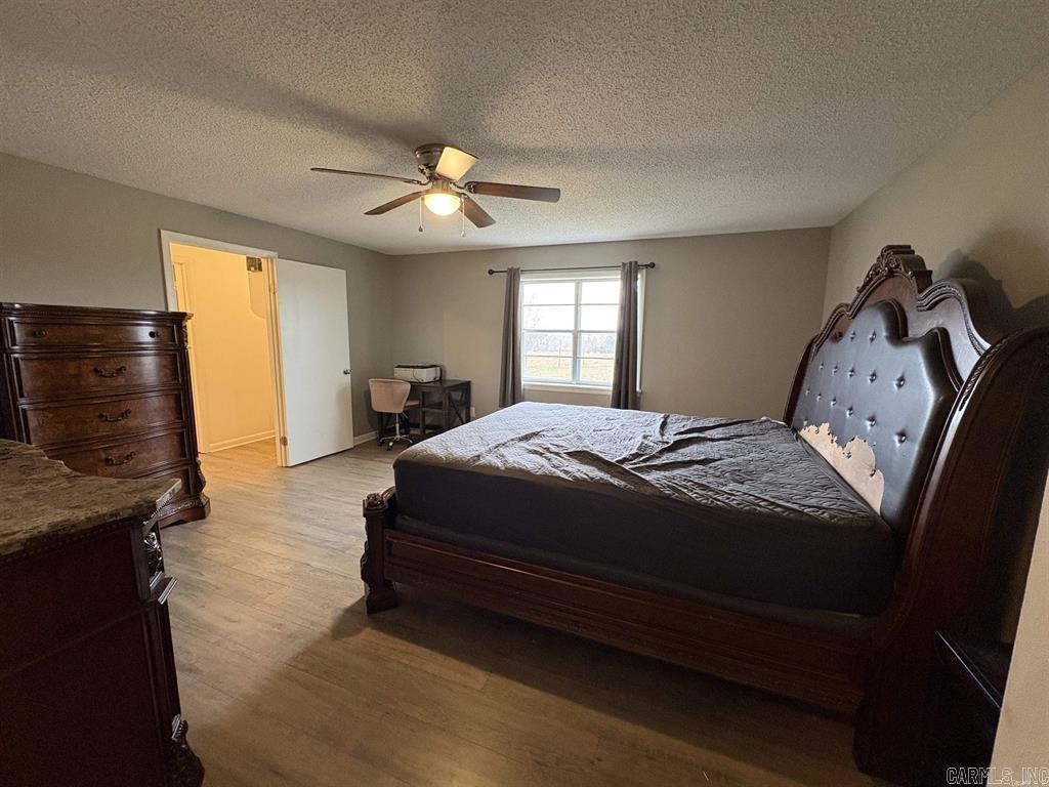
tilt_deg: -7.6
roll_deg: -0.7
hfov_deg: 102.1
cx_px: 524
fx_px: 424
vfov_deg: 85.7
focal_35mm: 14
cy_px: 394
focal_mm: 2.22
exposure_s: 1/60
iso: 400
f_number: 2.2
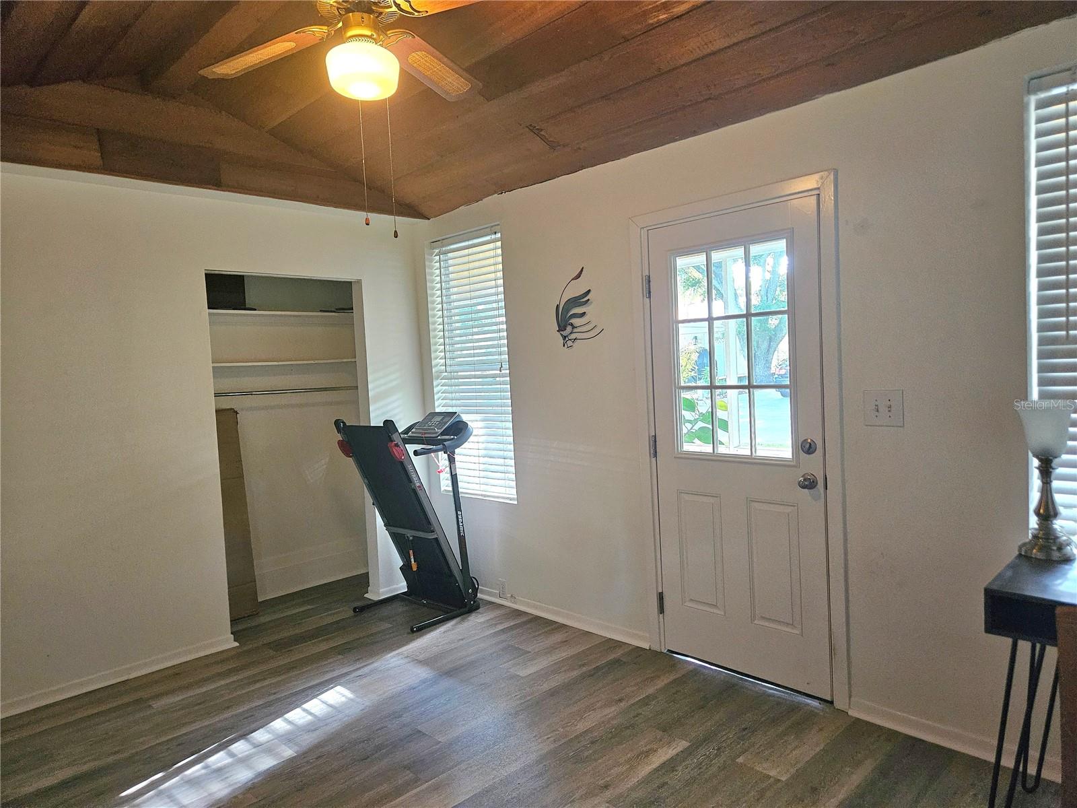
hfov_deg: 73.9
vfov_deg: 58.9
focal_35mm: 23
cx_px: 538
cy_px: 404
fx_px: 716
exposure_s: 1/120
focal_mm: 5.4
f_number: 1.8
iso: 800
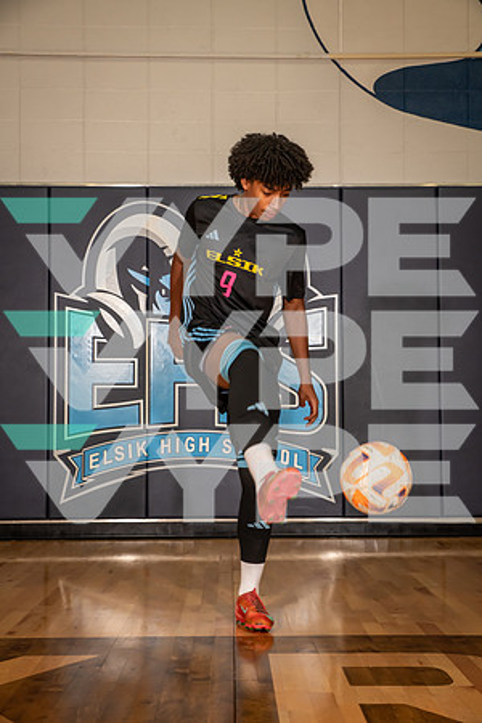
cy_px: 362
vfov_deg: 38.2
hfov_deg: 26.0
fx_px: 1044
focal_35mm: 52
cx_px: 241
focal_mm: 52
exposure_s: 1/320
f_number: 6.3
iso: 800
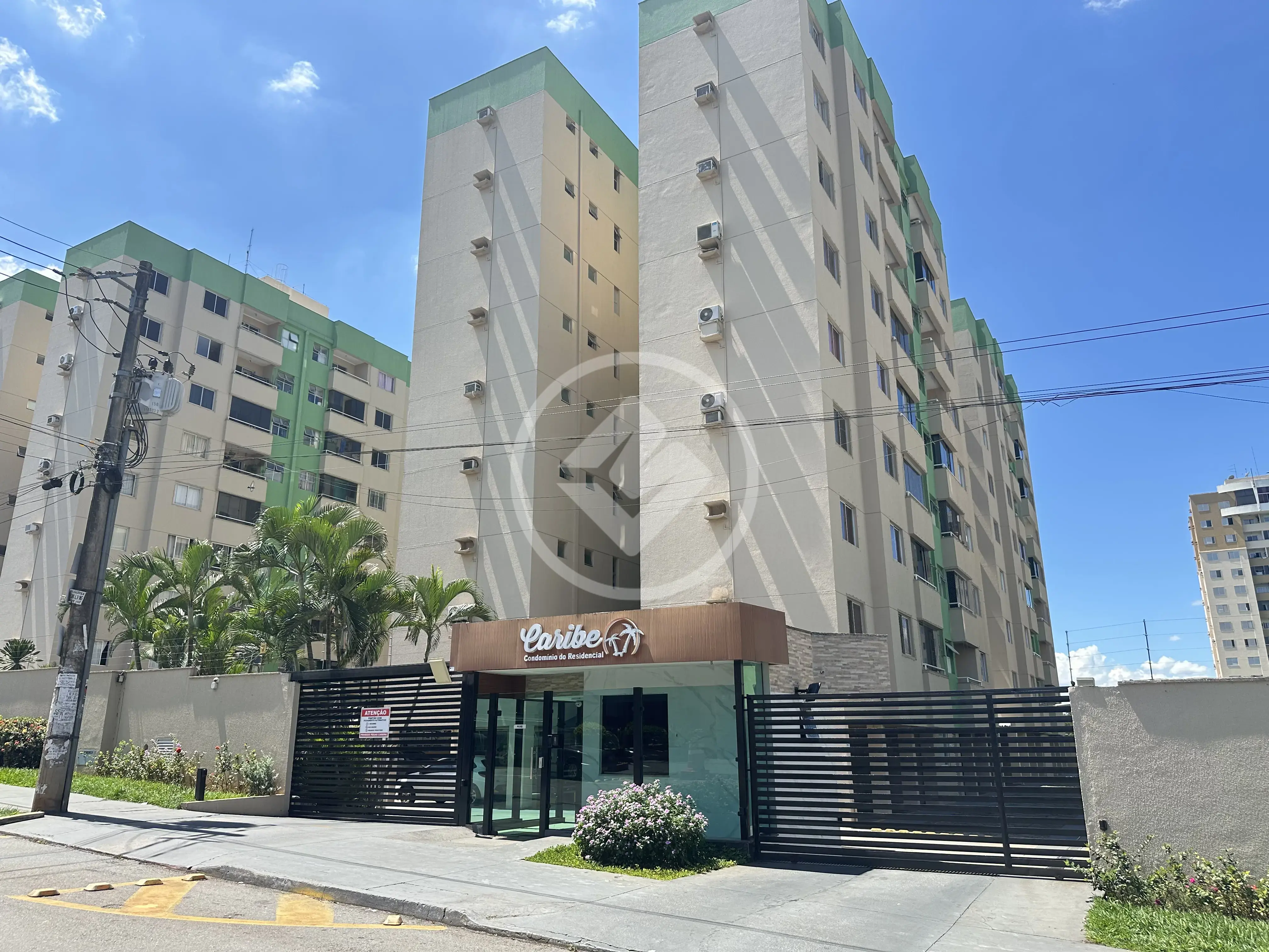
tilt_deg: +15.7
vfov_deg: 56.8
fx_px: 880
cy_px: 476
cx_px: 634
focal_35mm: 24
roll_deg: -0.2
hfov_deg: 71.6
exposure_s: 1/2070
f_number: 1.78
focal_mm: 6.86
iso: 80
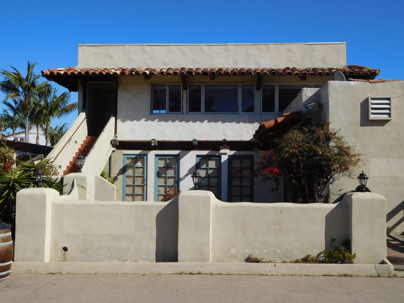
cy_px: 152
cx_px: 202
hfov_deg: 52.6
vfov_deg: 40.7
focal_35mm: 35
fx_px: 408
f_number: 7.6
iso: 125
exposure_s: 1/500
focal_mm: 6.2
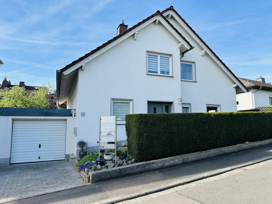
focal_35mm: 24
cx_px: 136
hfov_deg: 71.6
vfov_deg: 56.8
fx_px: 189
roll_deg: +0.8
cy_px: 102
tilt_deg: +6.7
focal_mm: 6.86
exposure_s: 1/2028
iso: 80
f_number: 1.78
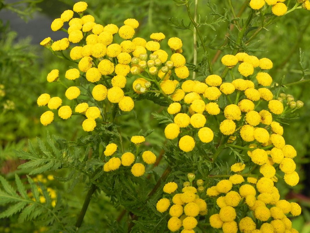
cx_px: 155
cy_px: 116
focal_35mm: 144
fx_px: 1289
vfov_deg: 10.3
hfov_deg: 13.7
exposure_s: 1/800
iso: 160
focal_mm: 25.7
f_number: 5
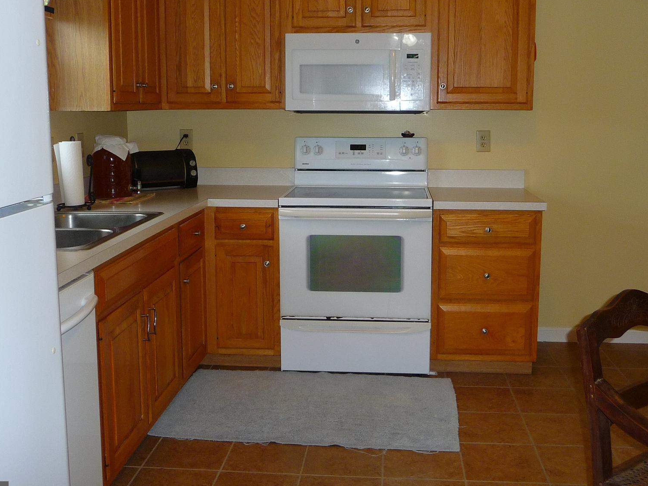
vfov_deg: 37.5
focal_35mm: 38
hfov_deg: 49.0
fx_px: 711
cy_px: 187
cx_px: 341
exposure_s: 1/30
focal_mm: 4.7
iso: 125
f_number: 3.3
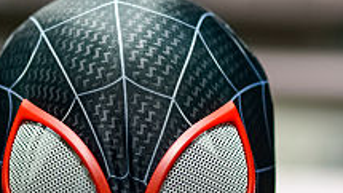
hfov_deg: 8.6
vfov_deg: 4.8
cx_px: 155
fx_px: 2274
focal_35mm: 250
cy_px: 423
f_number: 1.4
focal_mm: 50
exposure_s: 1/1250
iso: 100
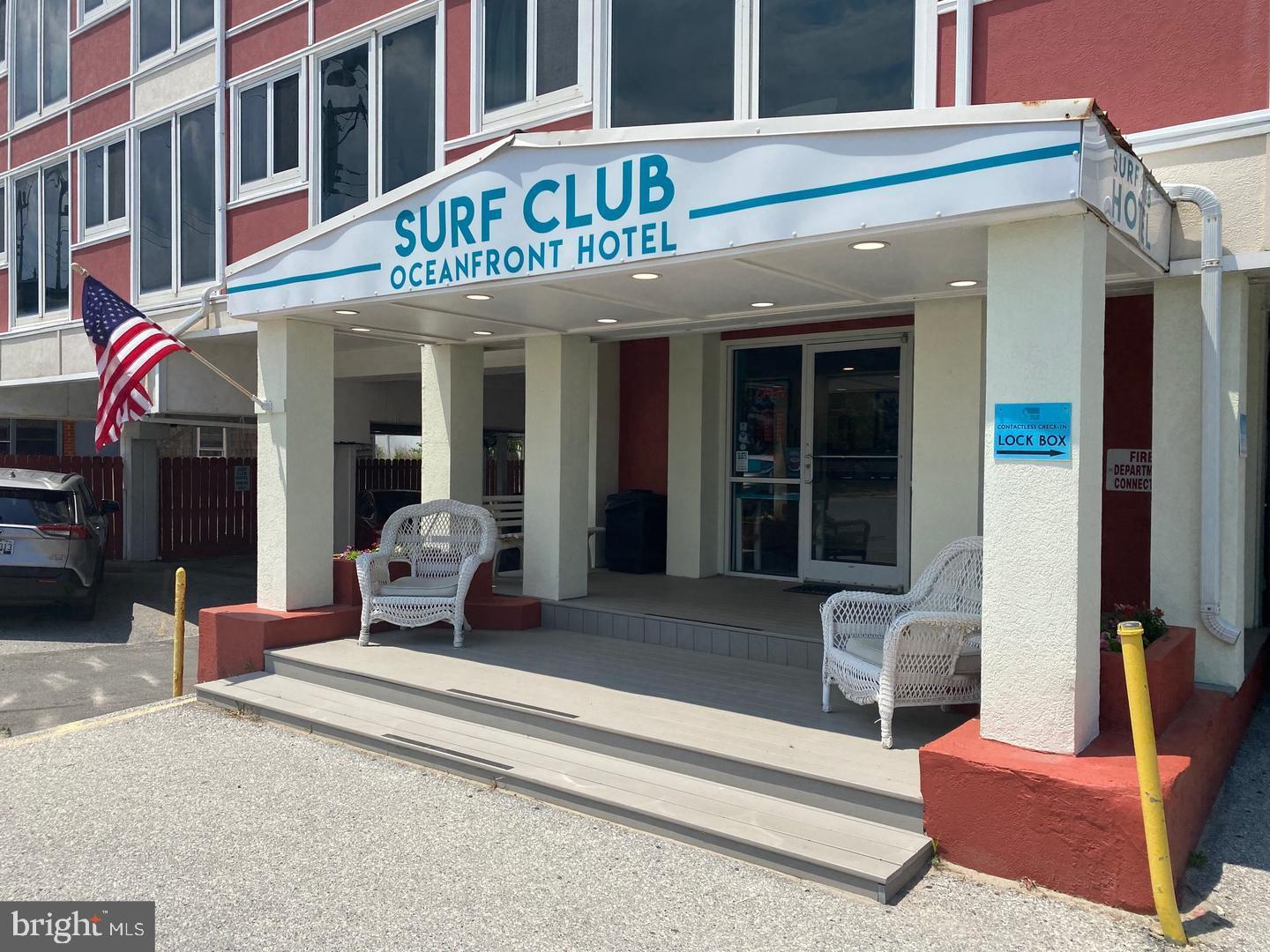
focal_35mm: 26
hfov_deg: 67.3
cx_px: 635
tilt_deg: -1.4
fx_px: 954
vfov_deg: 53.1
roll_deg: -0.6
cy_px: 476
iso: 32
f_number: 1.8
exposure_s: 1/3846
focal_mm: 4.25
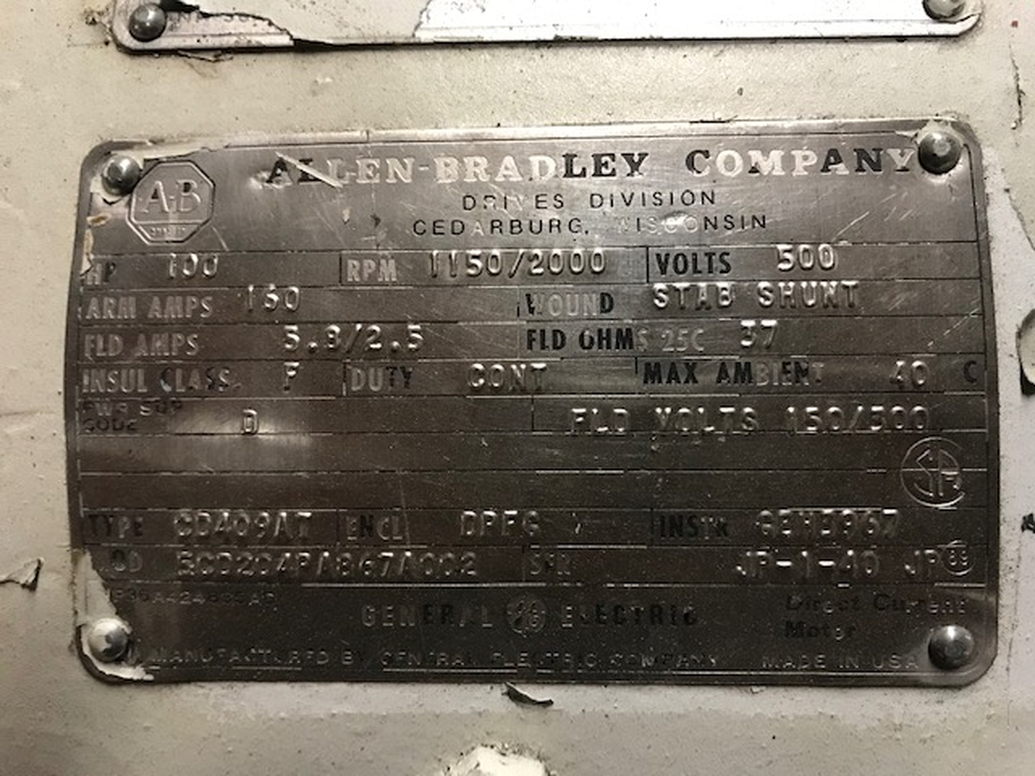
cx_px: 518
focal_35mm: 28
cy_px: 388
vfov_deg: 49.7
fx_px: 837
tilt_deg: -55.1
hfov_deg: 63.4
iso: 64
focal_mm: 3.99
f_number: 1.8
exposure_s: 1/15
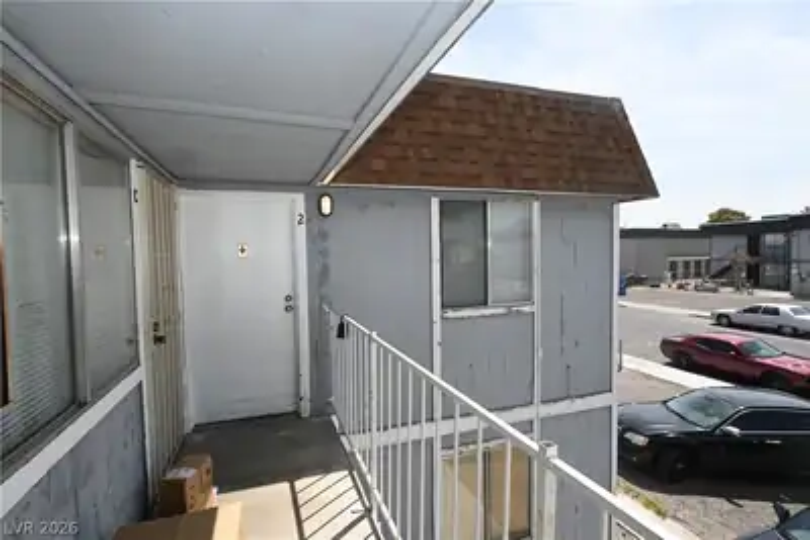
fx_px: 405
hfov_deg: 90.0
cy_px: 270
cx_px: 405
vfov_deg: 67.4
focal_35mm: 18
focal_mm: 12
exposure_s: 1/200
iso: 100
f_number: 9
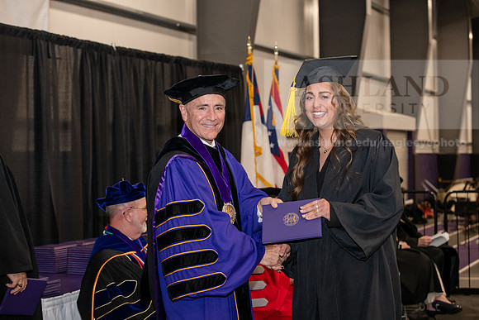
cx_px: 240
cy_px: 160
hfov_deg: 28.8
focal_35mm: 70
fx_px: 932
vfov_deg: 19.5
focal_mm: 70
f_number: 5
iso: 2500
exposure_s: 1/200
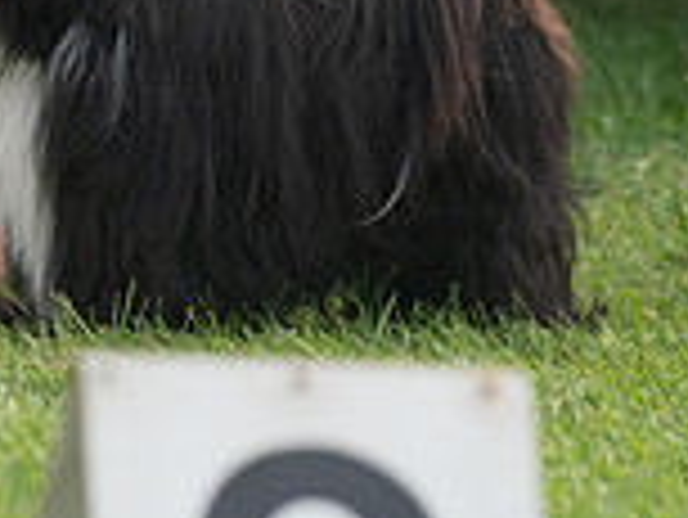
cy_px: -122
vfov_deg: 2.4
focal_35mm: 613
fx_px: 12193
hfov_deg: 3.2
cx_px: 184
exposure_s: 1/1600
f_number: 3.5
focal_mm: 168
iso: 400
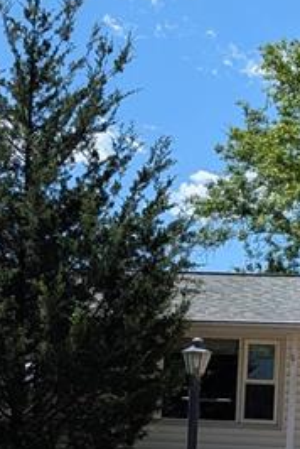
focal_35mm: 96
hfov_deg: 14.2
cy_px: 432
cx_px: 233
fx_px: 1197
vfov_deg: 20.6
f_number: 1.68
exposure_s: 1/1195
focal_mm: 6.9
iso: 21
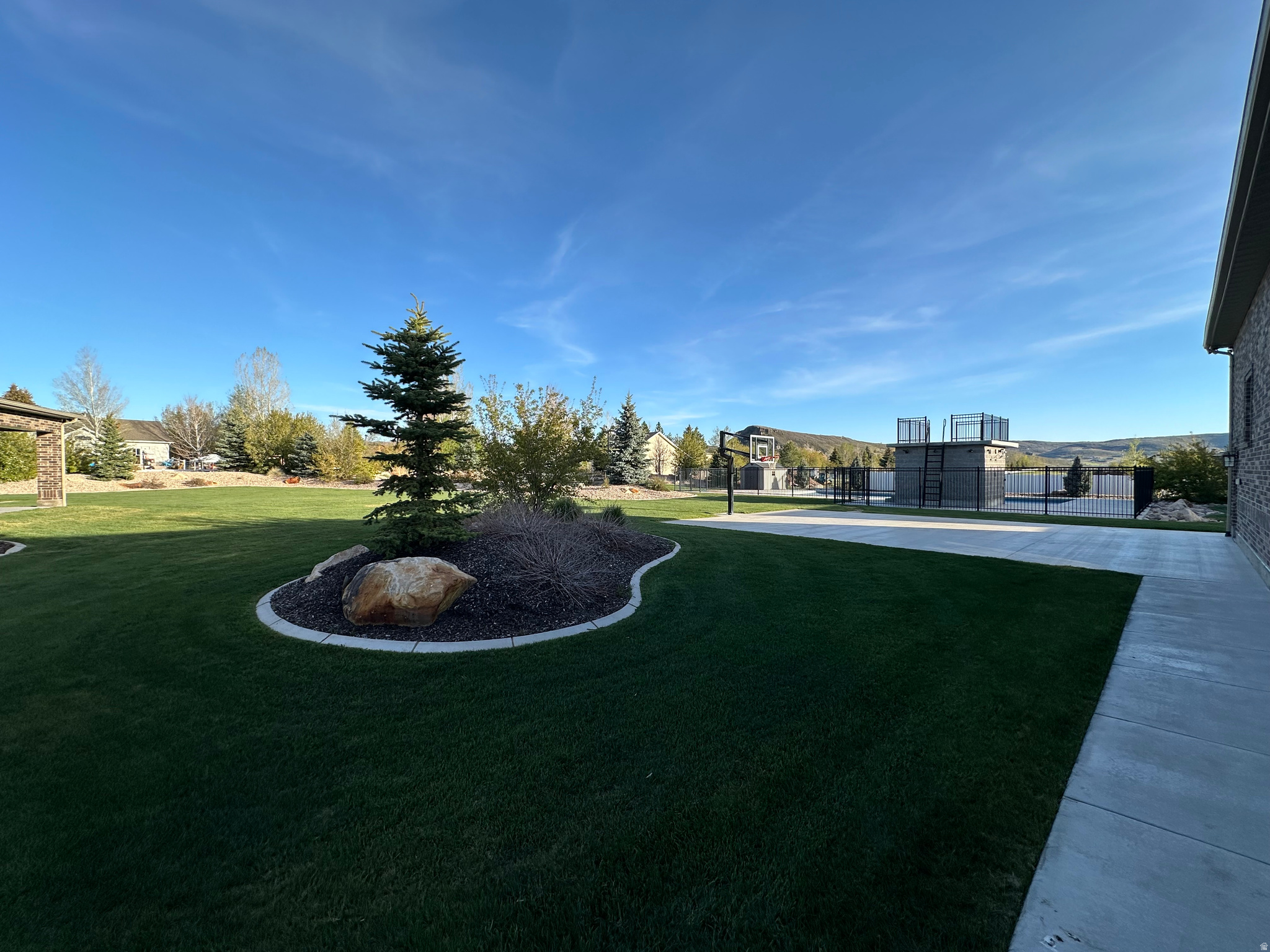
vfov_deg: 85.7
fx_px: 514
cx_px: 635
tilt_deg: -0.1
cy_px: 476
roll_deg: +0.1
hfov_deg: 102.1
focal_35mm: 14
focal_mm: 2.22
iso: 50
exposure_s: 1/868
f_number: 2.2
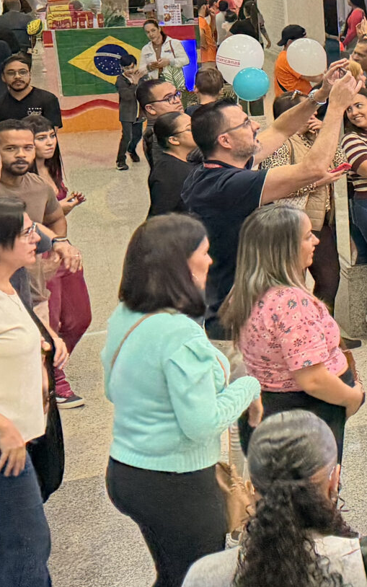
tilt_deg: -8.1
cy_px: 99
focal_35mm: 80
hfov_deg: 13.2
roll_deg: +1.1
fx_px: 1280
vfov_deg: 25.3
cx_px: 815
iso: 400
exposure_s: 1/120
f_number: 1.78
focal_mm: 6.76
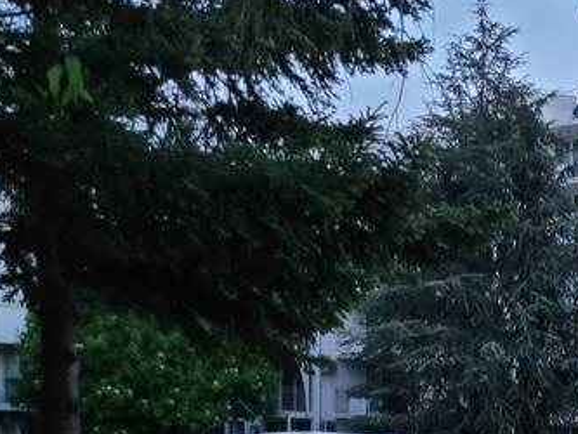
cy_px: 523
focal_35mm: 80
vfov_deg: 17.6
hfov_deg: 22.8
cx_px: 656
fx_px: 1336
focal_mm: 5.4
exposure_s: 1/25
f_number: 1.8
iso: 800
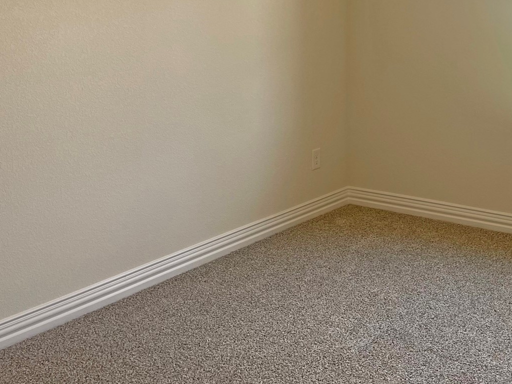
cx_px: 412
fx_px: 740
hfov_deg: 36.8
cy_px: 29
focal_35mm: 50
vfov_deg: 27.9
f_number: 1.6
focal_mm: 5.1
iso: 80
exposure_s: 1/120
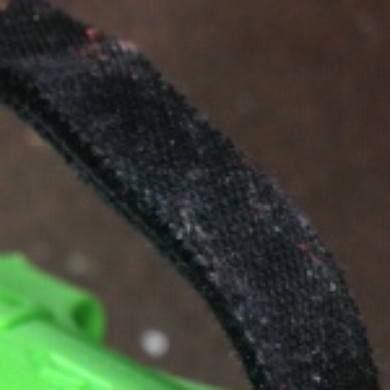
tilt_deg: -71.5
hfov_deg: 21.8
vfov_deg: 21.6
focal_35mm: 78
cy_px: 372
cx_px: 57
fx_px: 994
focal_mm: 4.12
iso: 100
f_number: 2.4
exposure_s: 1/20
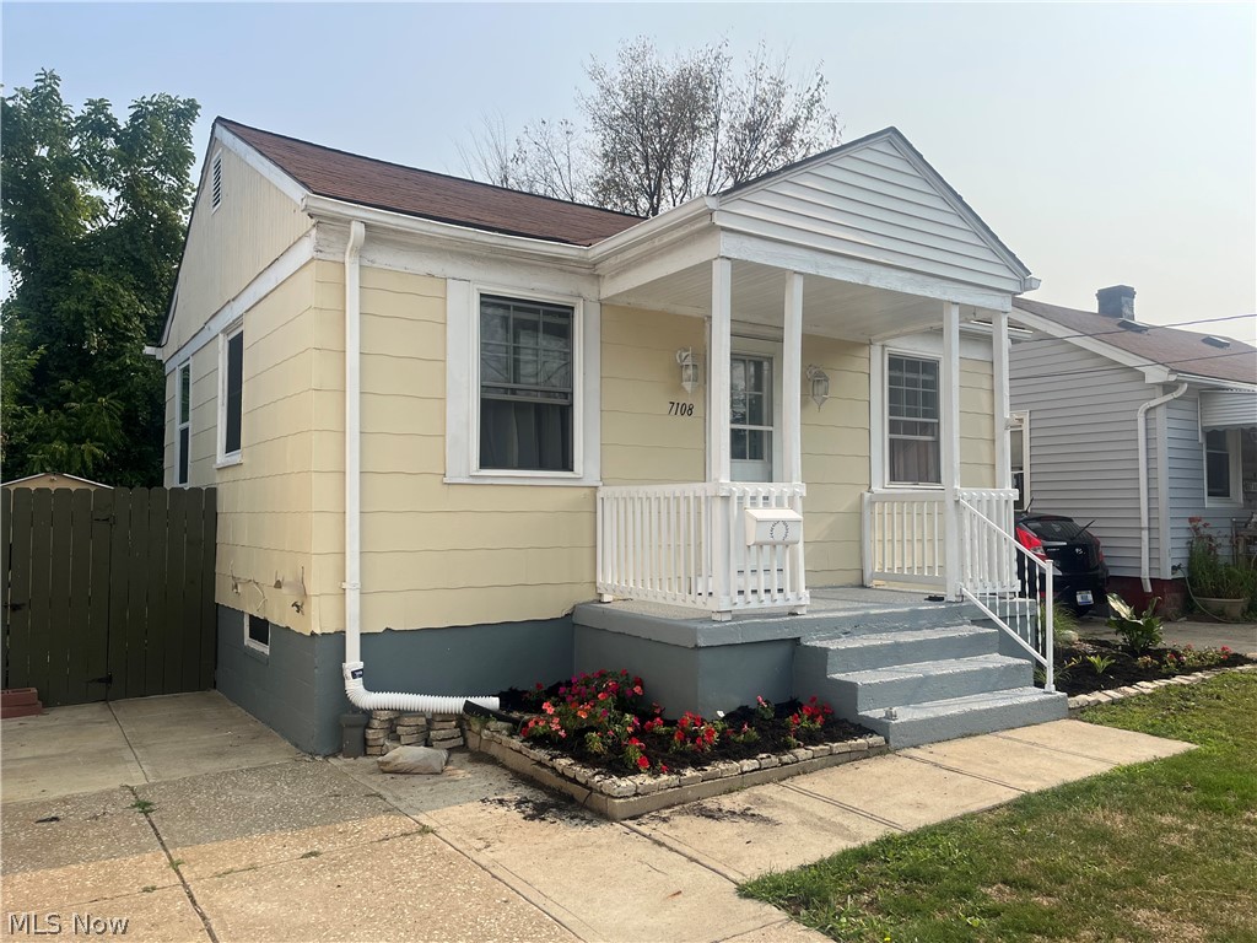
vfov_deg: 53.1
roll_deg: +0.5
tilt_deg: +3.2
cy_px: 472
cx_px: 628
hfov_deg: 67.3
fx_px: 944
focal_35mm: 26
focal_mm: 5.1
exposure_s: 1/3745
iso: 50
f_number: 1.6
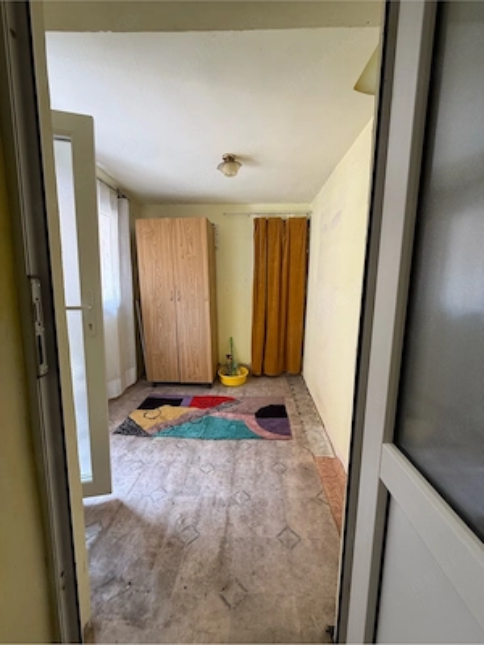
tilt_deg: -7.9
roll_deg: -1.3
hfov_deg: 85.7
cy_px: 322
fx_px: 261
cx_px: 242
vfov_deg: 102.1
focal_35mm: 14
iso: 125
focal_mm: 2.22
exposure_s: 1/99
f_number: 2.2
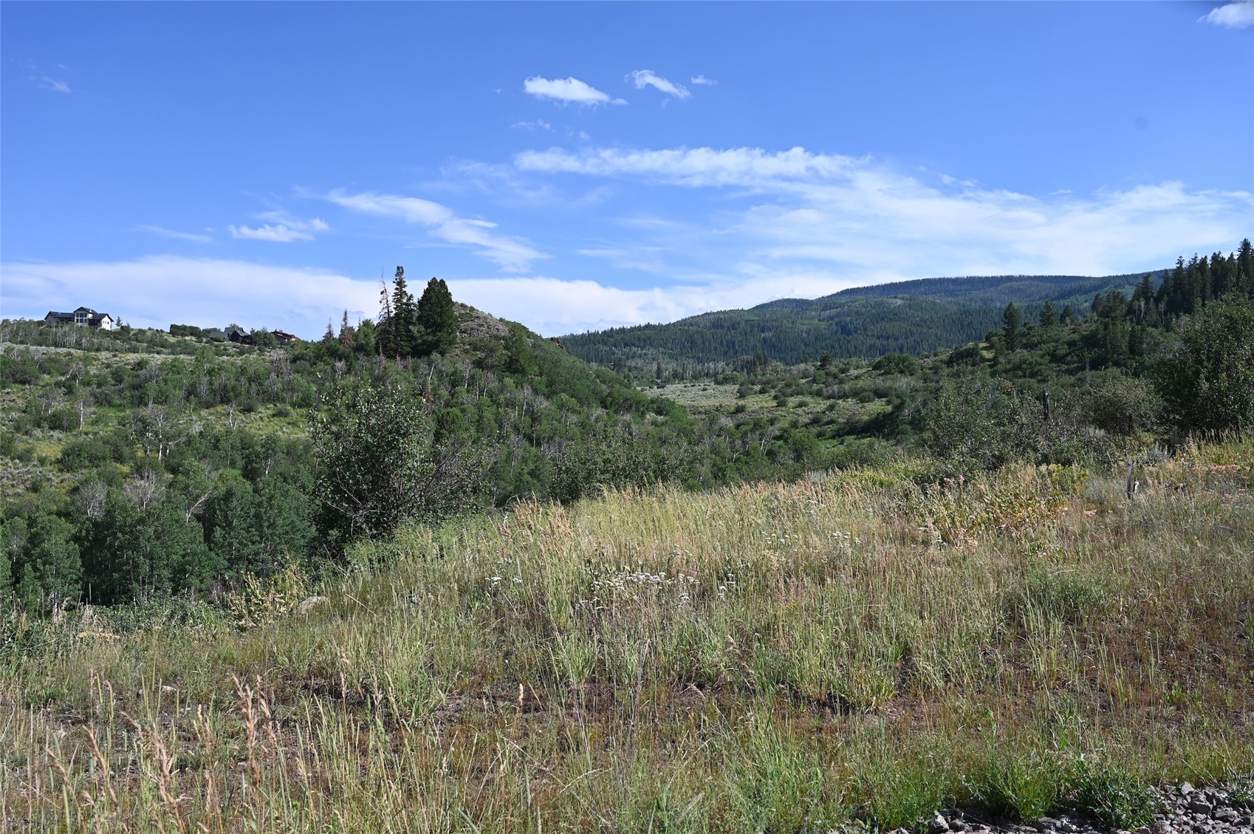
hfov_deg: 59.5
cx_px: 627
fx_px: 1096
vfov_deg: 41.6
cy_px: 417
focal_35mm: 32
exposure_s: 1/400
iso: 100
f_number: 7.1
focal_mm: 31.5
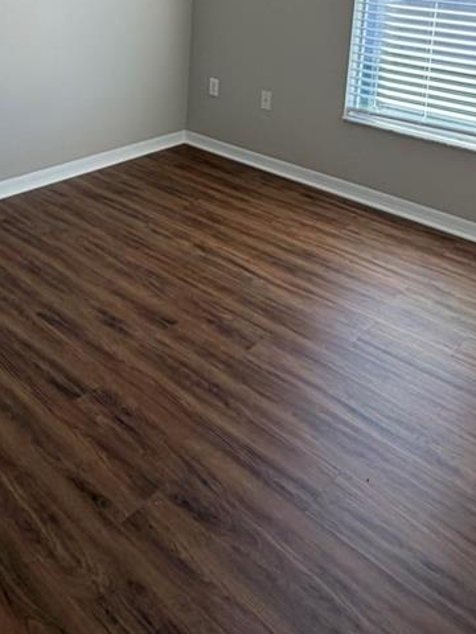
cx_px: 192
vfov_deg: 47.8
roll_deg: -2.2
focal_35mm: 35
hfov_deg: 40.5
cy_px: 77
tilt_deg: -12.6
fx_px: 642
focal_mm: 2.22
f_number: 2.2
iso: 64
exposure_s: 1/122
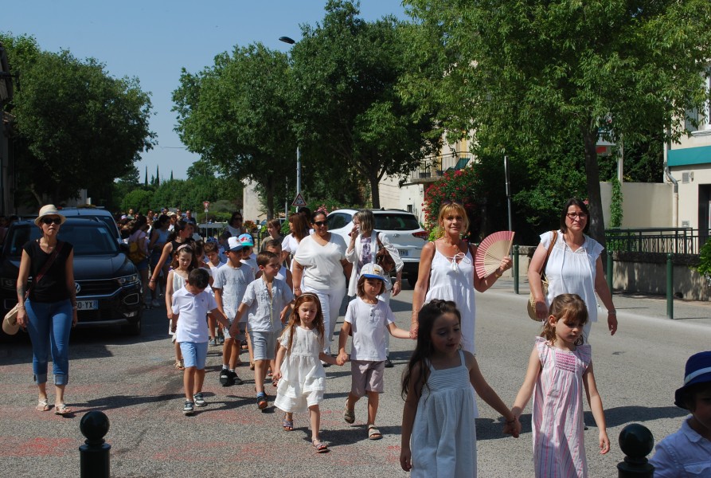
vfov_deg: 30.0
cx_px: 356
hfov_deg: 43.5
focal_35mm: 45
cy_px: 239
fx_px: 891
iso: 100
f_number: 8
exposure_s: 1/250
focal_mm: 30
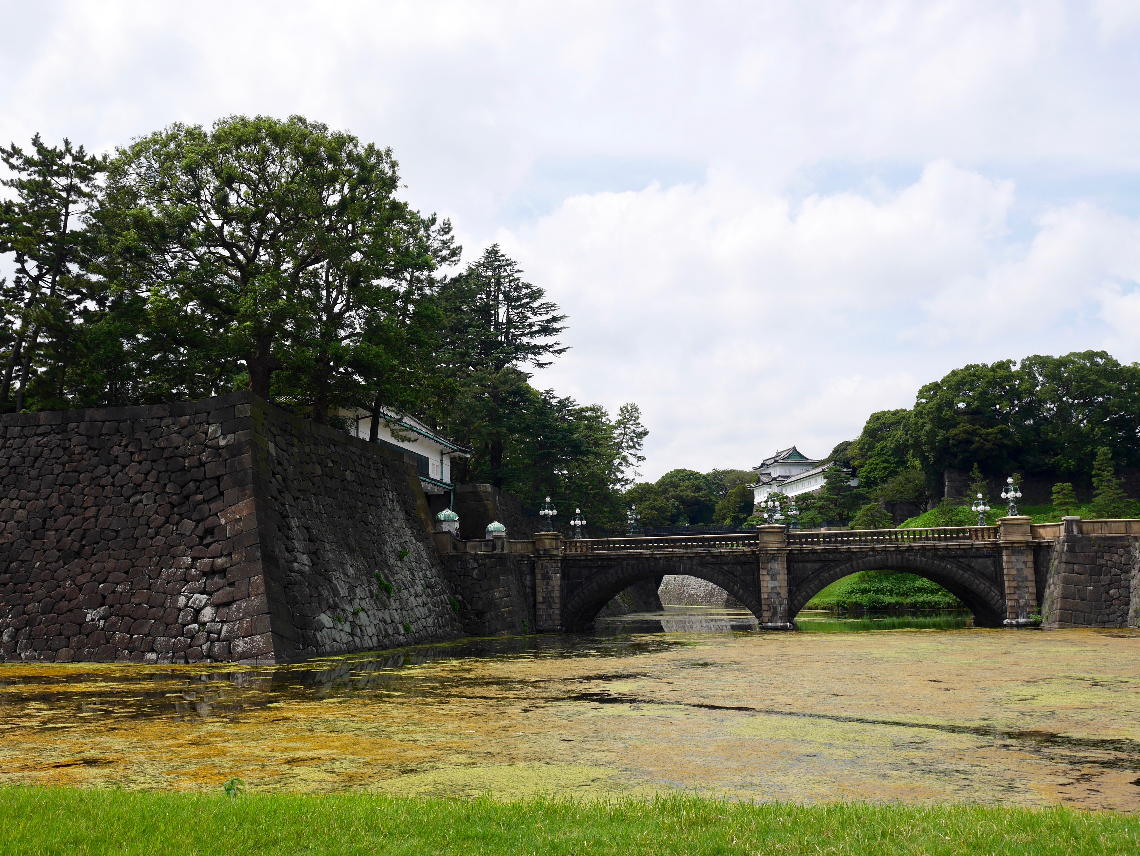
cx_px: 570
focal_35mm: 32
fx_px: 1054
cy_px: 428
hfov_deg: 56.8
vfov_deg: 44.2
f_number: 9
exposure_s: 1/500
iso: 200
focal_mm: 16
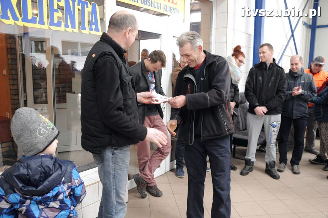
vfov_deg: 47.8
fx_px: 246
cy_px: 109
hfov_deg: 67.4
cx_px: 164
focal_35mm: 27
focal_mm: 18
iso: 1600
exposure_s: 1/80
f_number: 4.5
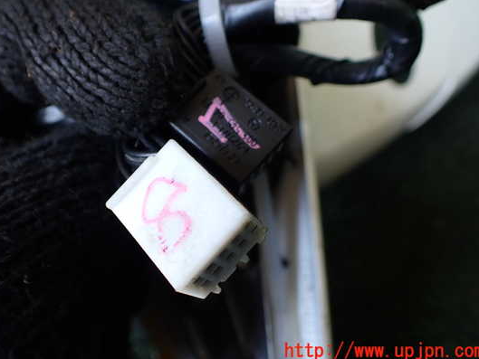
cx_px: 217
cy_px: 159
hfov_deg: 53.9
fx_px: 471
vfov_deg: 41.7
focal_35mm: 34
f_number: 2.3
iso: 160
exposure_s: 1/125
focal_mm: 5.4
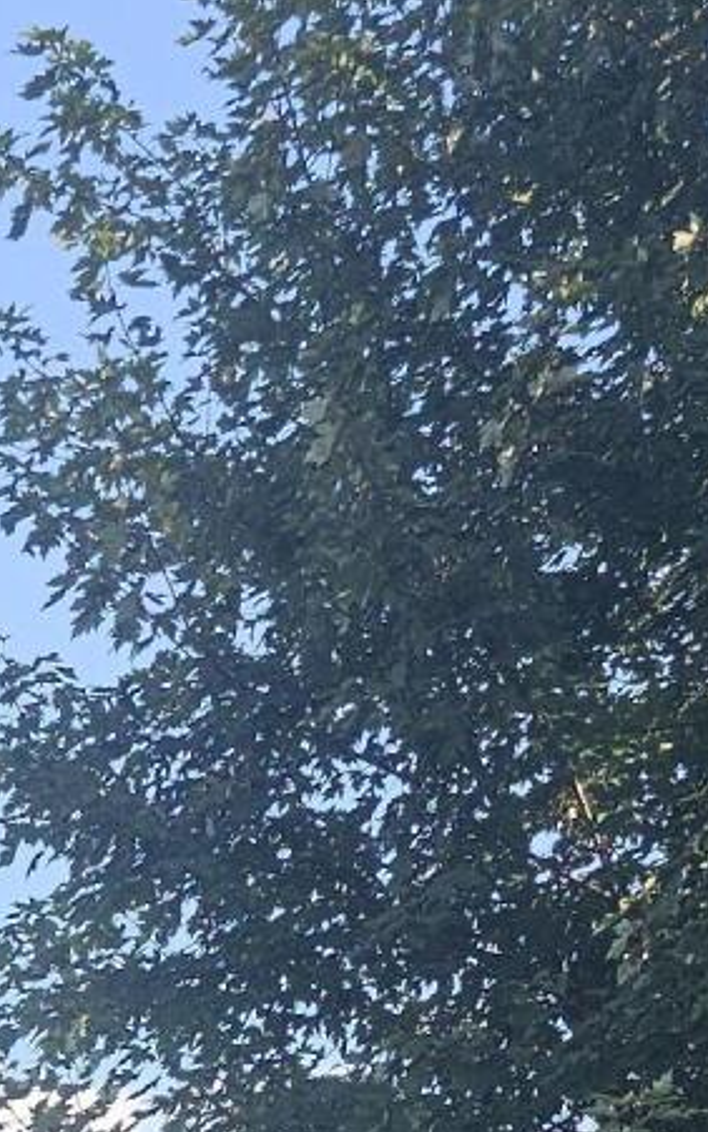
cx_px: -798
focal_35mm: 108
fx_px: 3333
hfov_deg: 10.8
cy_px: 2209
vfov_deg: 15.6
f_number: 1.7
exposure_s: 1/184
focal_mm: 6.3
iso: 10
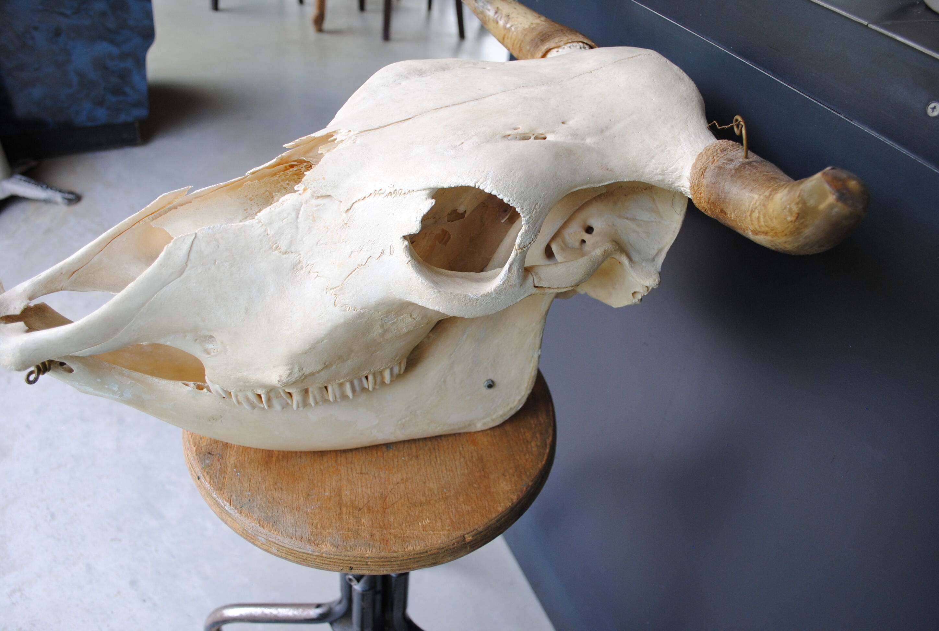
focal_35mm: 27
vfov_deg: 48.1
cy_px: 316
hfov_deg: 67.3
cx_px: 470
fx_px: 706
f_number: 4
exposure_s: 1/60
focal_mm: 18
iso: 200
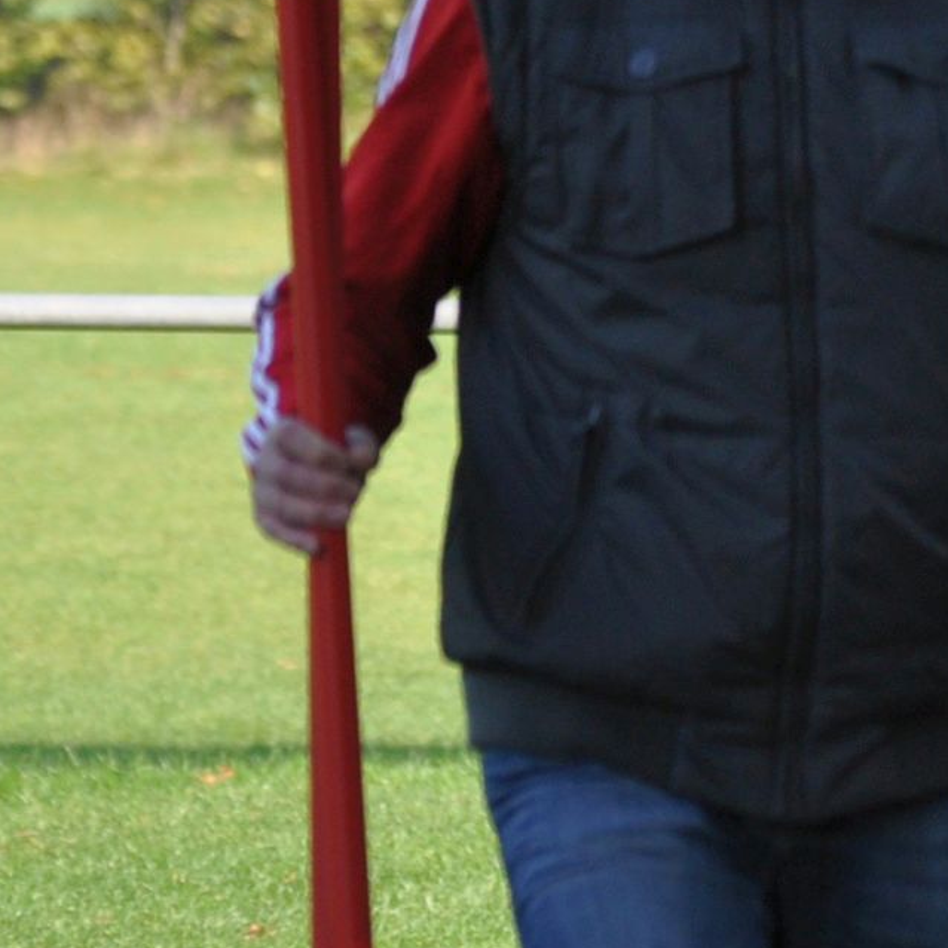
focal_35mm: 802
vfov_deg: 2.2
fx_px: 24853
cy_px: 688
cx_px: 1403
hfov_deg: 2.2
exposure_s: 1/800
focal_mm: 125
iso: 400
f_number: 4.5
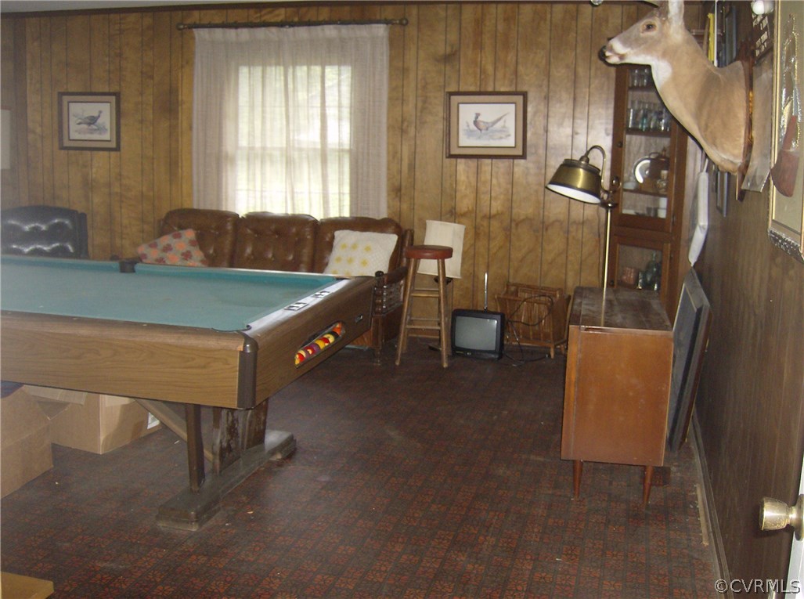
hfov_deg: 51.5
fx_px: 834
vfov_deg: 39.5
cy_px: 300
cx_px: 402
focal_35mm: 36
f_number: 2.8
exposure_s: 1/60
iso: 200
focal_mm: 6
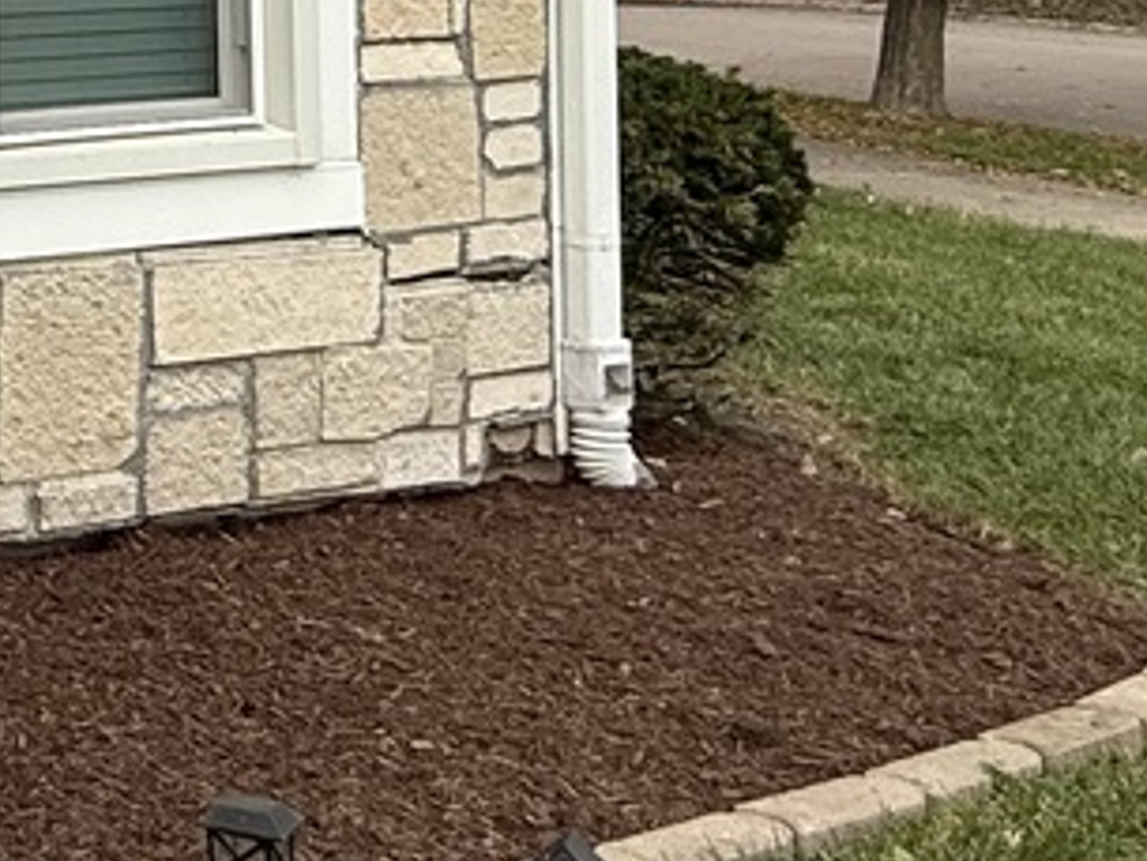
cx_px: -666
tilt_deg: +0.4
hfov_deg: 22.7
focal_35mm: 66
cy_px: -94
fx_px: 2188
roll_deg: +0.8
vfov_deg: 21.1
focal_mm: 2.22
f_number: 2.2
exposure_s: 1/734
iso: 50
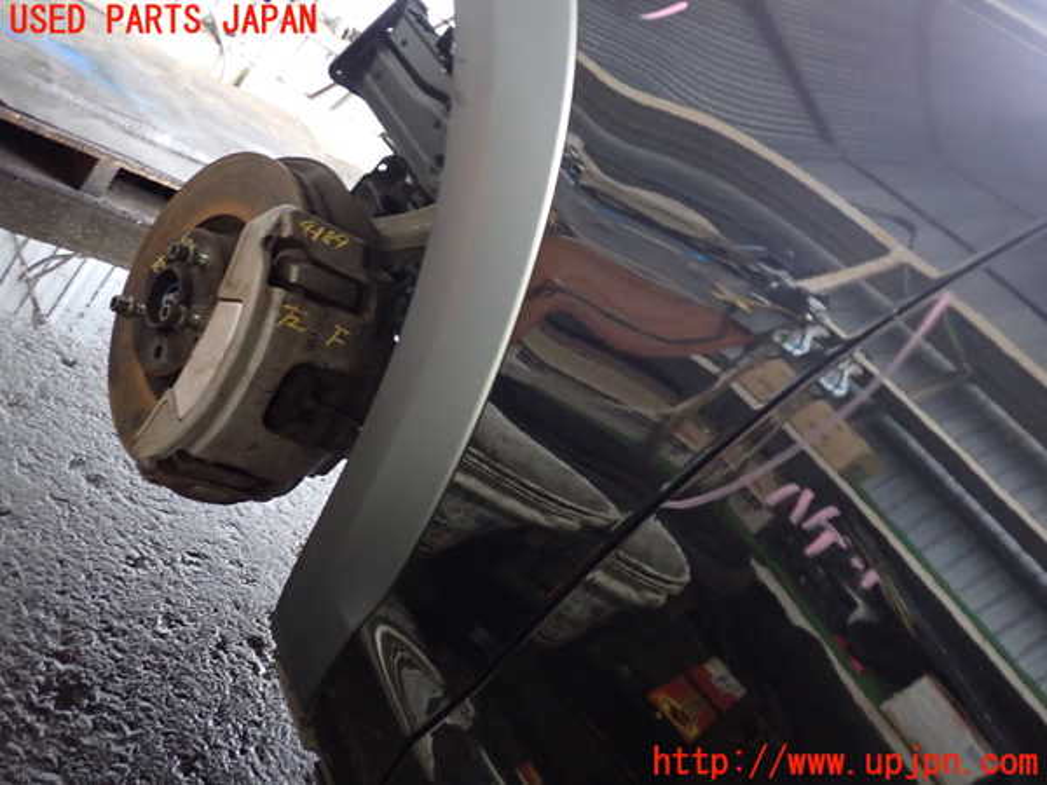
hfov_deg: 60.0
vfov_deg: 46.8
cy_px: 392
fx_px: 907
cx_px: 524
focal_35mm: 30
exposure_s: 1/20
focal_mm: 5.4
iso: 800
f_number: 2.3
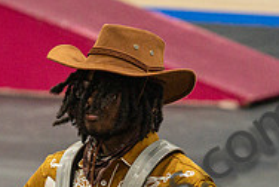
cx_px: 77
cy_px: 258
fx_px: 5542
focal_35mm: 714
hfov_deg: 2.9
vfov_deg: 1.9
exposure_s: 1/500
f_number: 4
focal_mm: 200
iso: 5000
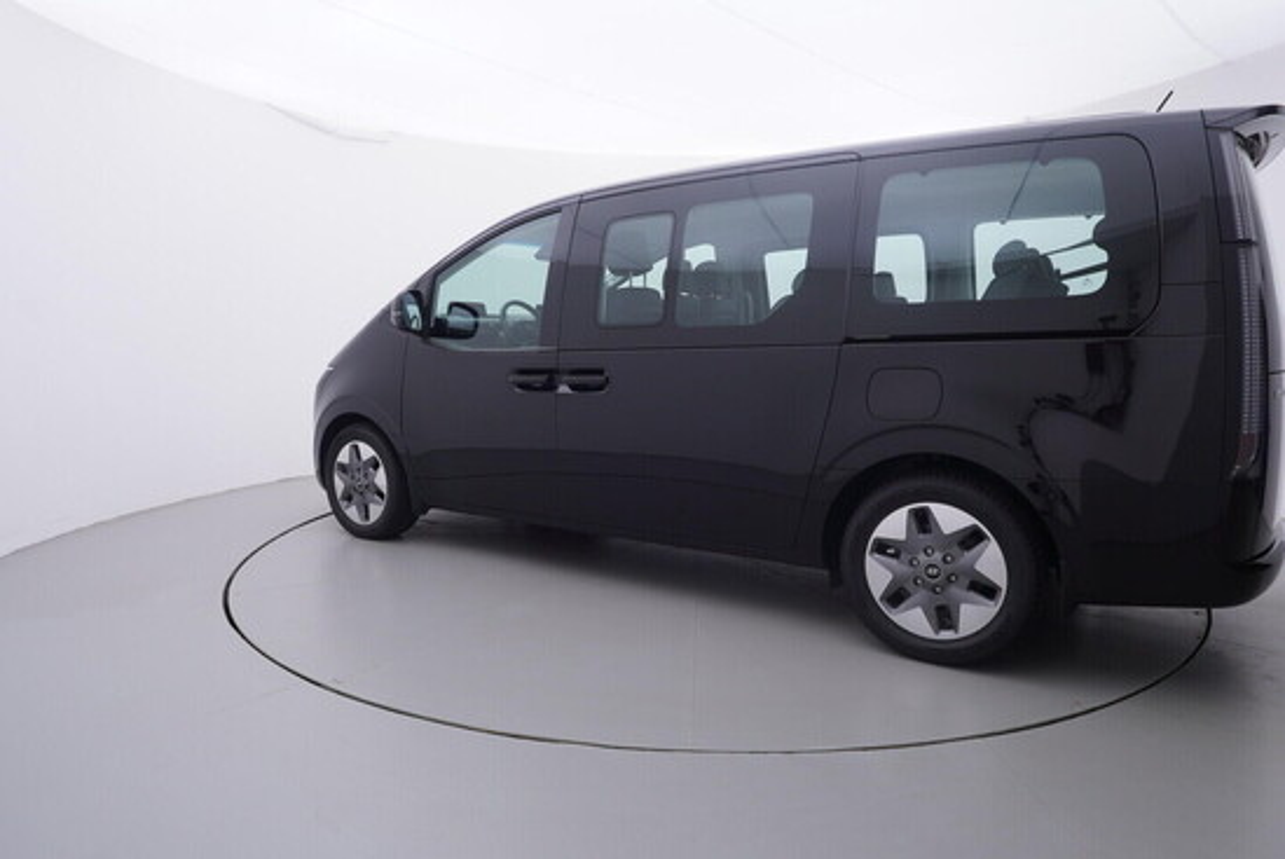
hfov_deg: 77.3
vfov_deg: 56.2
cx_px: 642
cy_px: 430
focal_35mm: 22
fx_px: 804
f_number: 5
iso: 200
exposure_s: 1/80
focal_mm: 15
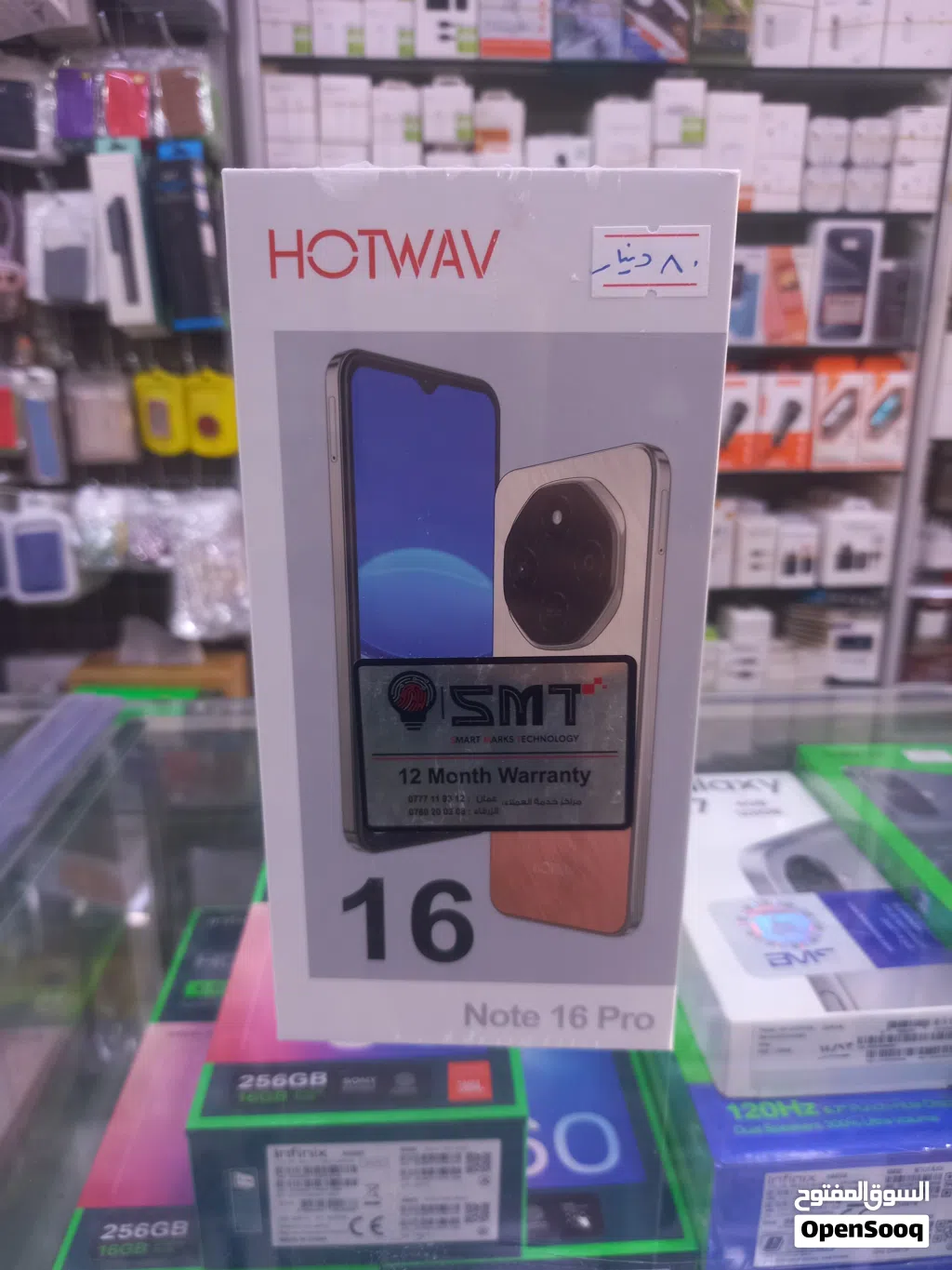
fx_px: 917
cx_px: 476
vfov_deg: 69.4
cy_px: 635
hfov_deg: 54.9
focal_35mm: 25
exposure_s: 1/50
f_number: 2
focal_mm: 4.6
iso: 160
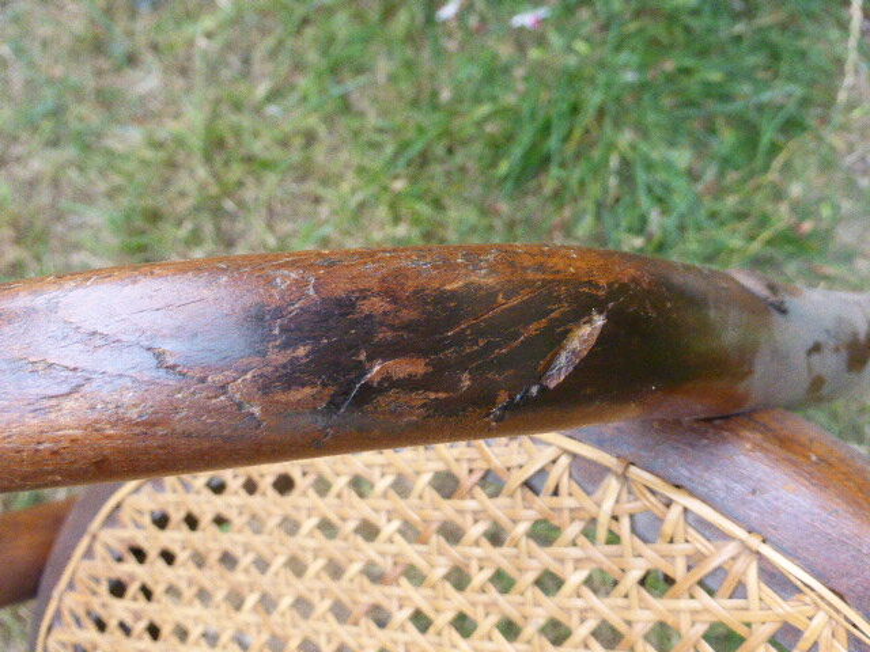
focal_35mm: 43
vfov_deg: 33.6
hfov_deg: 43.9
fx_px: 1081
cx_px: 435
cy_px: 326
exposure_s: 1/250
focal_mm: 7.4
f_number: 3.9
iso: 800
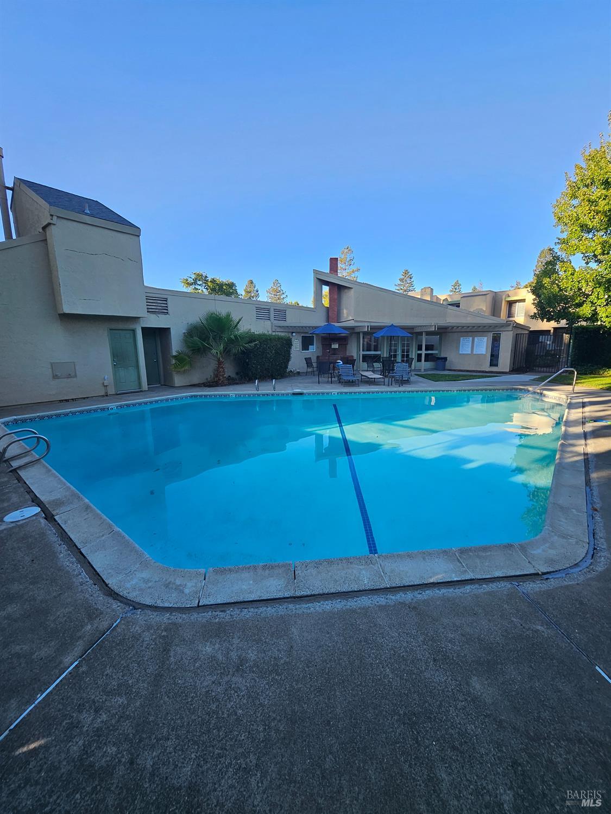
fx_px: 306
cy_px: 407
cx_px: 306
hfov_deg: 89.9
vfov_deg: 106.2
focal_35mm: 13
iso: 32
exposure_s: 1/245
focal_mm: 1.74
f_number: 2.2
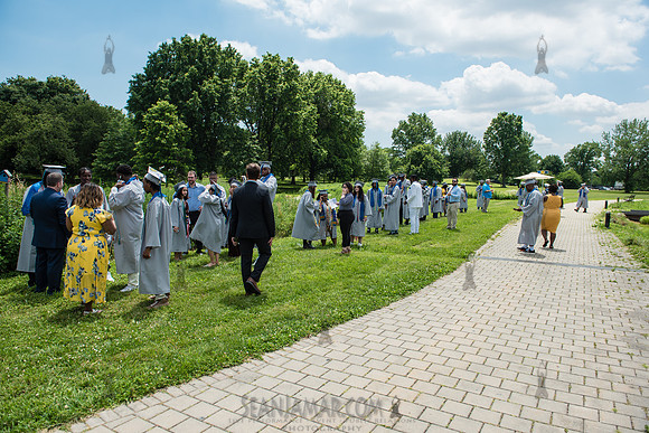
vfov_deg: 53.2
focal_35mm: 24
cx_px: 324
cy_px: 216
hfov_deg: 73.7
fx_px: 433
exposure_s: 1/1000
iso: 200
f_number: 5.6
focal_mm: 24
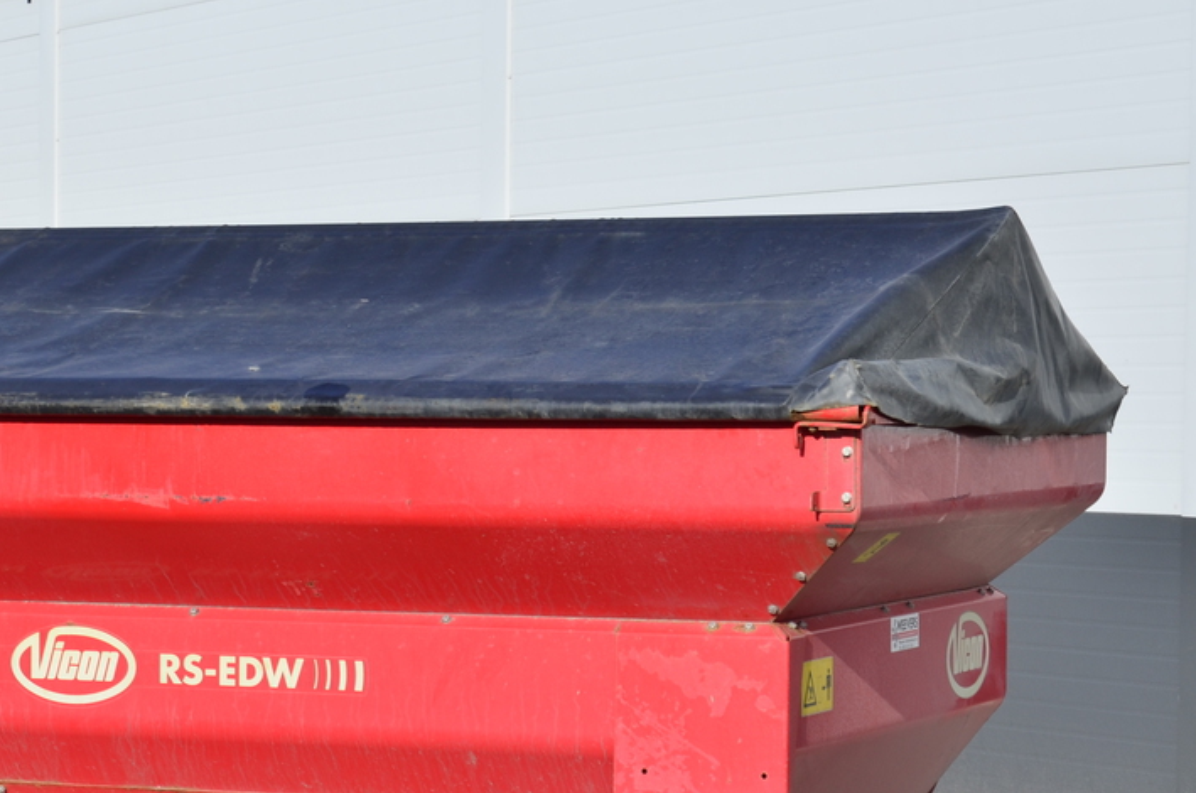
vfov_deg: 11.2
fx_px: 4043
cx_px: 226
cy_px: 658
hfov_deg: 16.7
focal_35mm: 122
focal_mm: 45
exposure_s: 1/200
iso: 125
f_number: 10
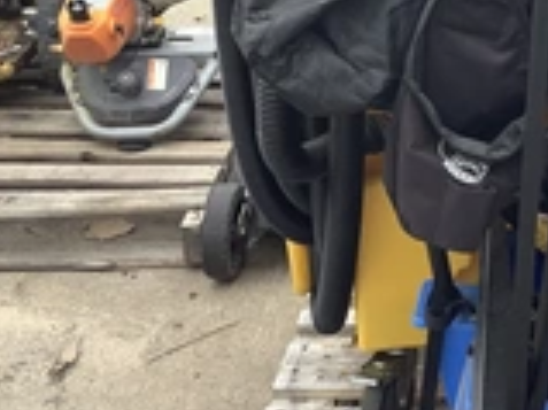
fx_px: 1234
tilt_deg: -22.6
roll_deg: -3.2
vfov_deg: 18.8
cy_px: 121
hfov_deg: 23.4
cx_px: 617
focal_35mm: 78
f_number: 2.4
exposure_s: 1/230
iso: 25
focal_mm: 3.3
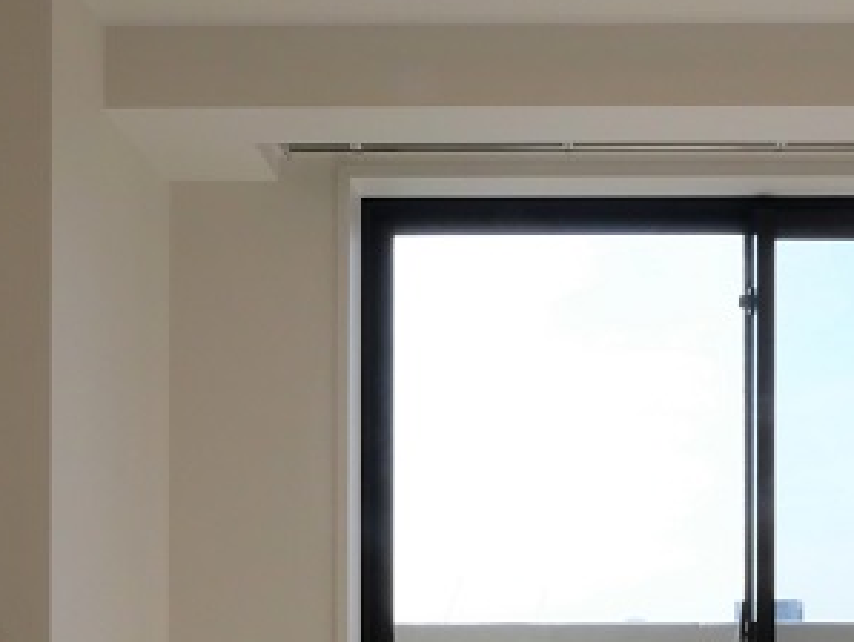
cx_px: 633
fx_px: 1136
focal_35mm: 46
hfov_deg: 40.1
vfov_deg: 29.2
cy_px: 666
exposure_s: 1/400
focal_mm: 7
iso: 800
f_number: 14
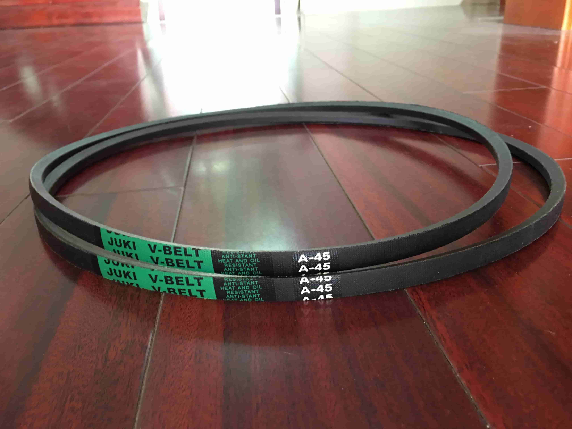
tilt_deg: -23.9
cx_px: 286
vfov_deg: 48.2
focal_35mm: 29
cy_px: 214
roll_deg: +2.3
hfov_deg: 61.7
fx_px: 479
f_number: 2.2
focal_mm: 4.15
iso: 100
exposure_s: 1/4
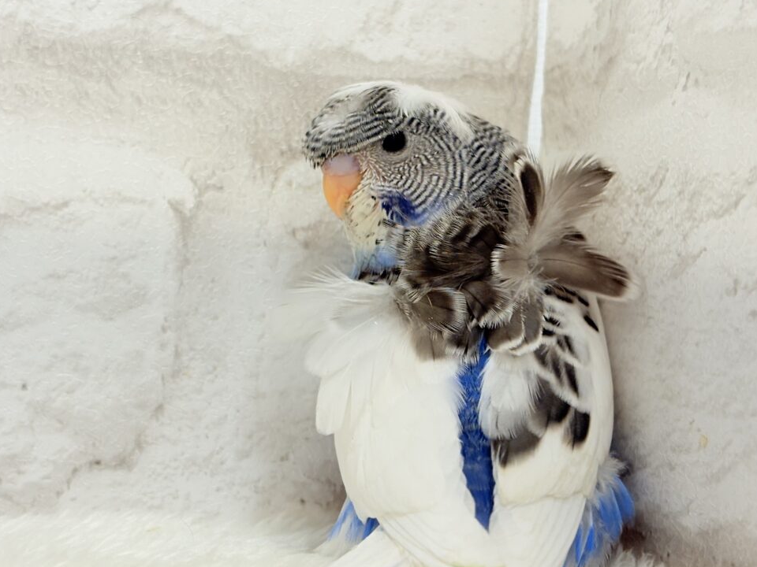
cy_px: 285
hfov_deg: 29.8
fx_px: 1421
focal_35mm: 65
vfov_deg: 22.6
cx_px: 351
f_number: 1.6
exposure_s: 1/100
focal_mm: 5.96
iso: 100
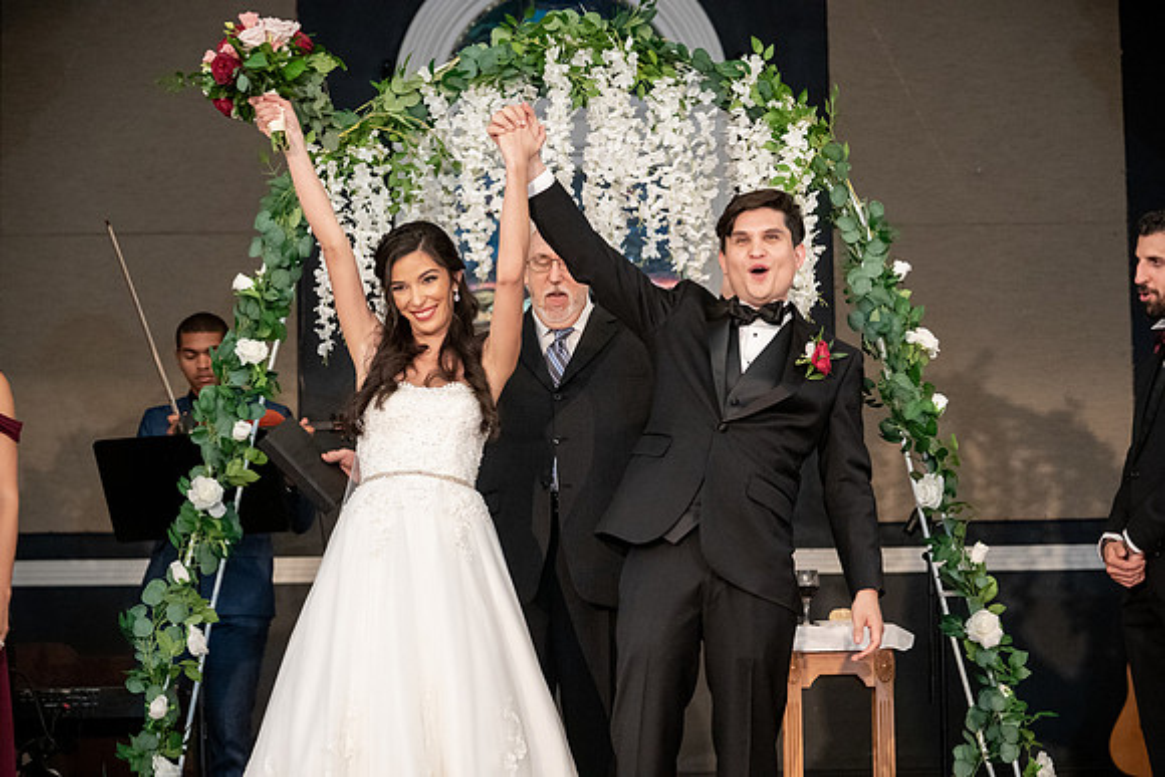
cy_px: 388
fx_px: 3107
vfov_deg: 14.3
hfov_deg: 21.2
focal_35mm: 96
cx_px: 582
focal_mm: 96
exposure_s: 1/200
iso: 8000
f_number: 4
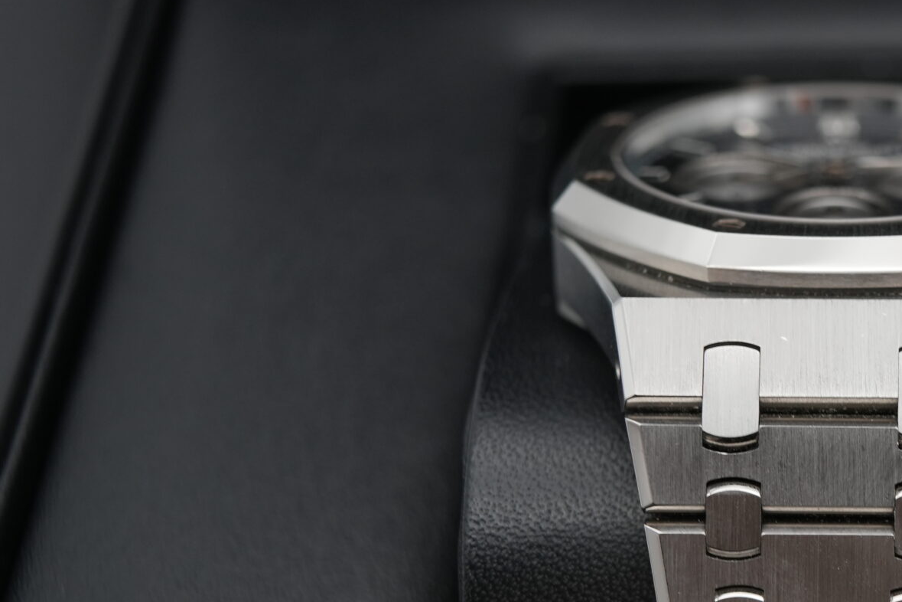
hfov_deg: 25.6
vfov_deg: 17.9
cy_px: 441
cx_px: 857
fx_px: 1904
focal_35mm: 76
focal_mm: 35
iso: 400
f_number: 5
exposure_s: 1/250
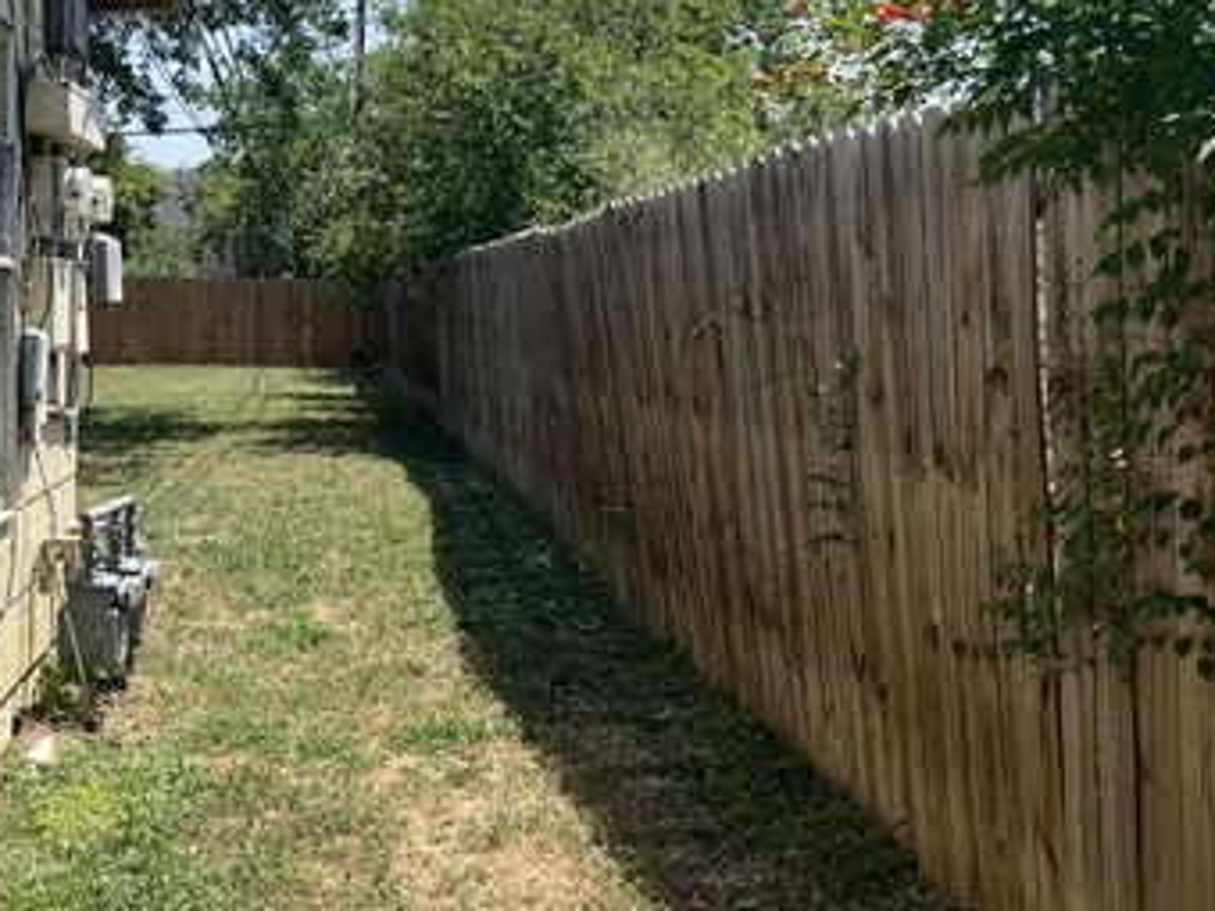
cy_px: 368
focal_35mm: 49
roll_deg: +0.4
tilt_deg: -2.7
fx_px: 1720
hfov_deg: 37.9
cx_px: 293
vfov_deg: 29.6
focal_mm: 5.1
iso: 50
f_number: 1.6
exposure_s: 1/2899
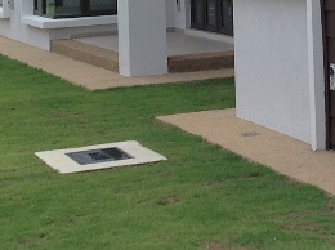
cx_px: 274
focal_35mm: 138
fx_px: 1333
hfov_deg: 14.2
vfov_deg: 10.4
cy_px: -126
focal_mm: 4.28
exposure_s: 1/1259
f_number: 2.4
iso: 80
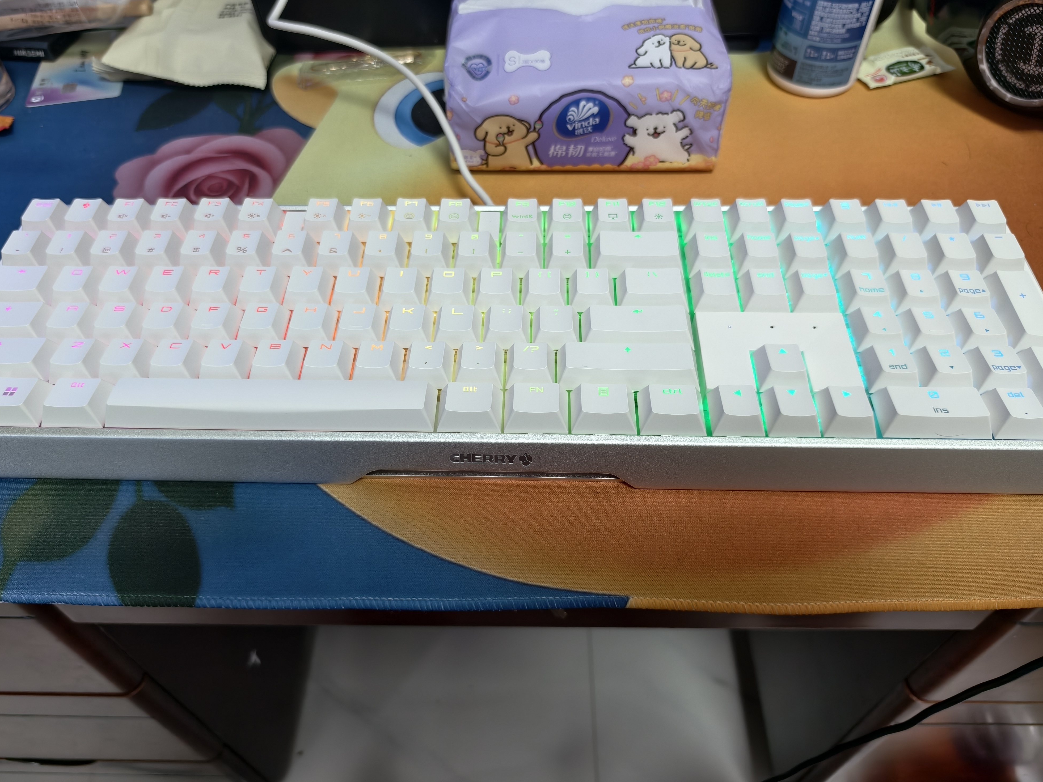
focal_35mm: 24
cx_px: 507
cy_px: 394
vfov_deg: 56.8
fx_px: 723
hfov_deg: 71.6
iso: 244
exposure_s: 1/100
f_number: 1.57
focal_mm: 5.6
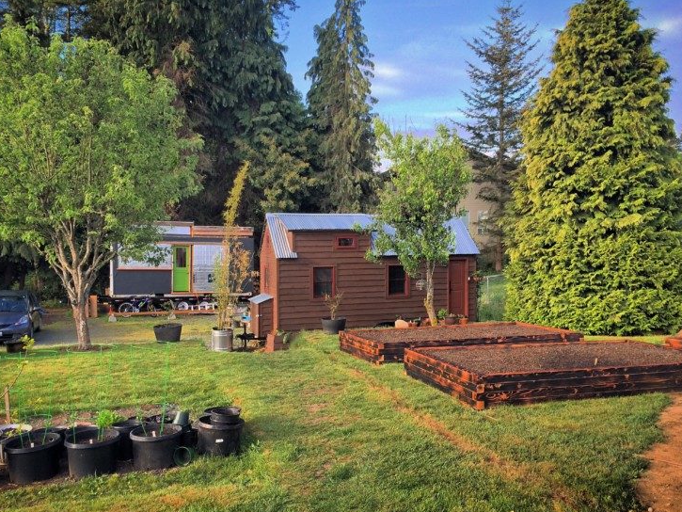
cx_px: 341
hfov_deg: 60.0
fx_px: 591
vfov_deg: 46.8
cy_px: 263
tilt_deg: -1.7
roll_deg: +0.1
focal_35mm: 30
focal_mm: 4.15
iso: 32
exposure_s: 1/363
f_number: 2.2
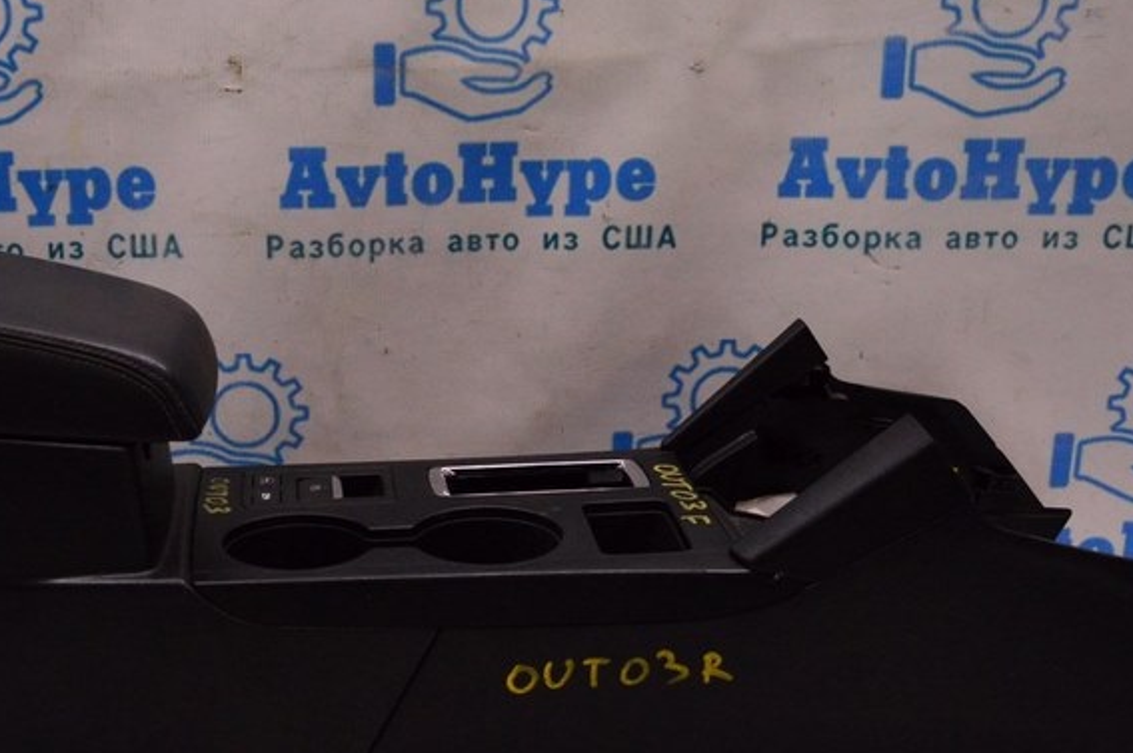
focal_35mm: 57
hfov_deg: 34.7
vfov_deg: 23.7
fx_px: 1789
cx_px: 342
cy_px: 474
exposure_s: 1/400
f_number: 4
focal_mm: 21
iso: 1600
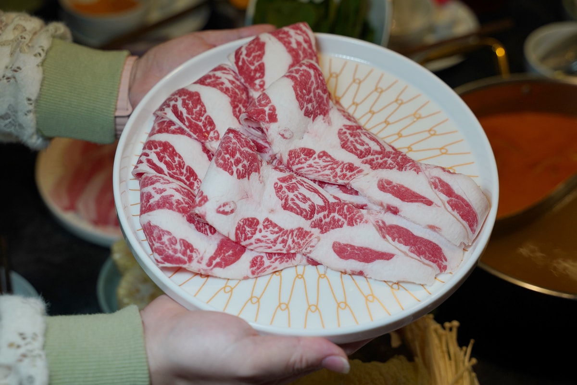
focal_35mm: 50
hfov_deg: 39.6
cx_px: 288
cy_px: 192
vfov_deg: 27.0
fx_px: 801
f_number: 4
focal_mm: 50
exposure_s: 1/160
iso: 400
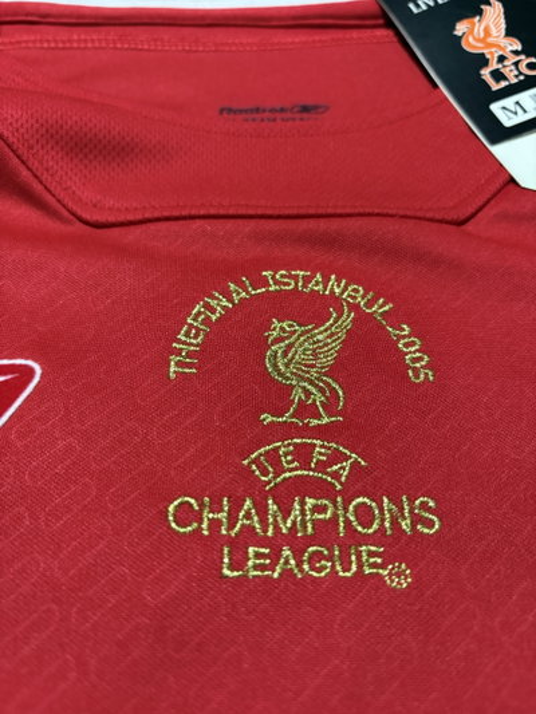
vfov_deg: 67.3
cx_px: 268
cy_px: 357
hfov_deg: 53.1
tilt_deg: -55.9
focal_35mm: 26
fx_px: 537
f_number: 1.6
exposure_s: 1/33
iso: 500
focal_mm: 5.96
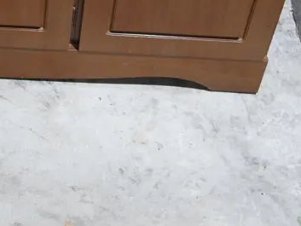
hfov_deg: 21.7
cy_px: -54
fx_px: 757
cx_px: 3
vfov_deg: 16.2
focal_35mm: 87
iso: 400
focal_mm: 15
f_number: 3.6
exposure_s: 1/60
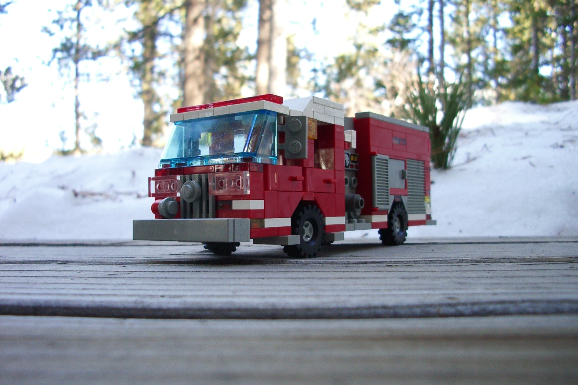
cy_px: 207
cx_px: 293
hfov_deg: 51.9
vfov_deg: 35.9
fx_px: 594
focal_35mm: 37
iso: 200
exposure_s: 1/100
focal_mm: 5.8
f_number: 2.6
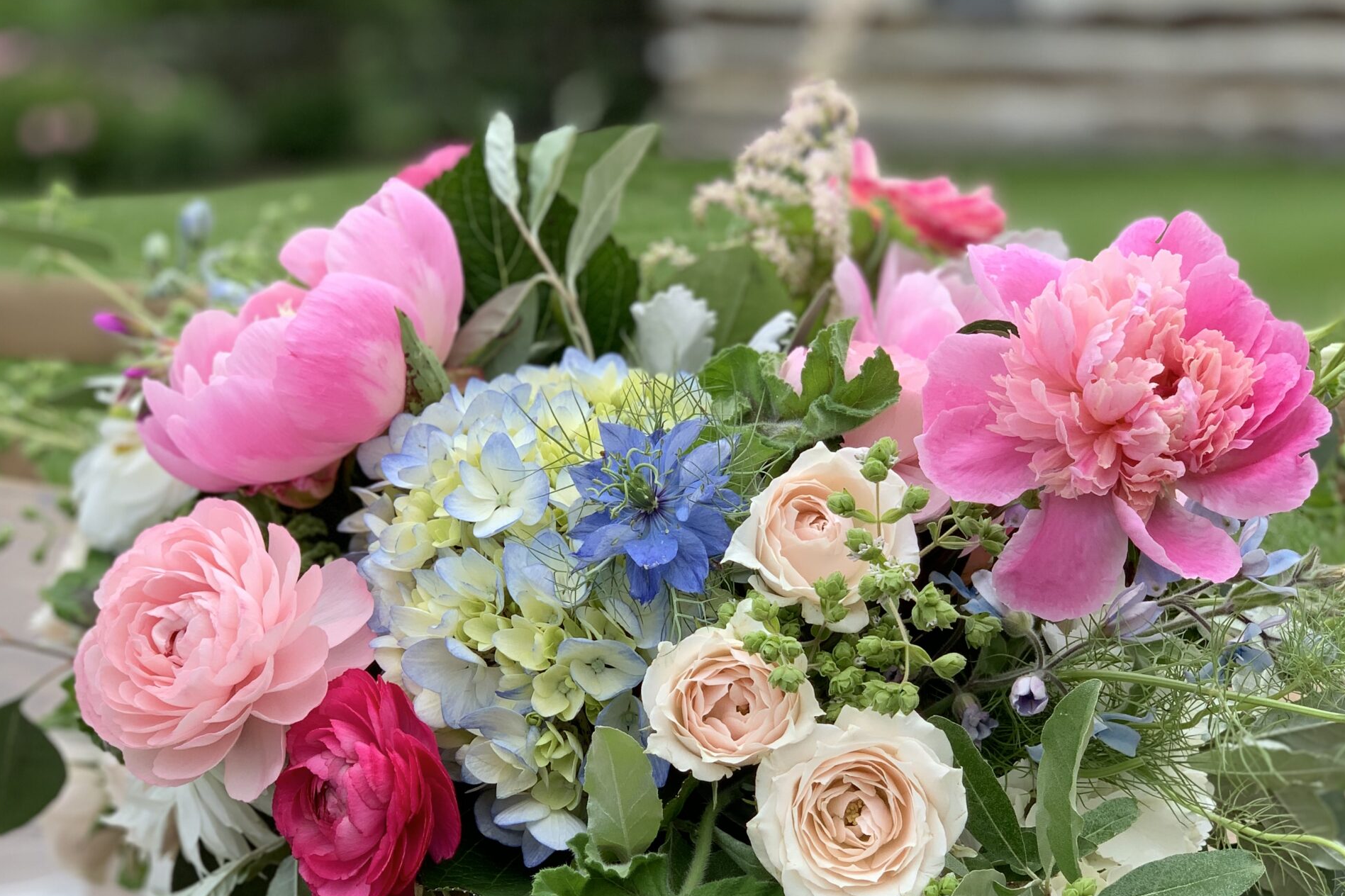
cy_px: 617
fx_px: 2727
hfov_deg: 27.7
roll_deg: +2.6
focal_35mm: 73
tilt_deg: -16.0
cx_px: 677
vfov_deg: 18.6
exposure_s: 1/631
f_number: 2.4
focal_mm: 6
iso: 16
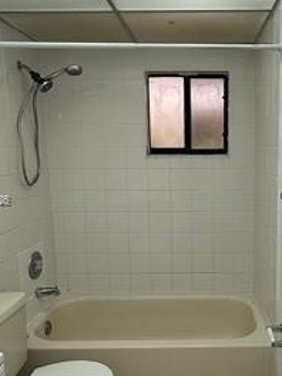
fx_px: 369
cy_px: 201
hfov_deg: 40.7
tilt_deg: -8.1
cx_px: 209
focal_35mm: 34
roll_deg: +0.4
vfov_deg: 53.9
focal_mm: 2.22
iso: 100
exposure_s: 1/120
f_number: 2.2
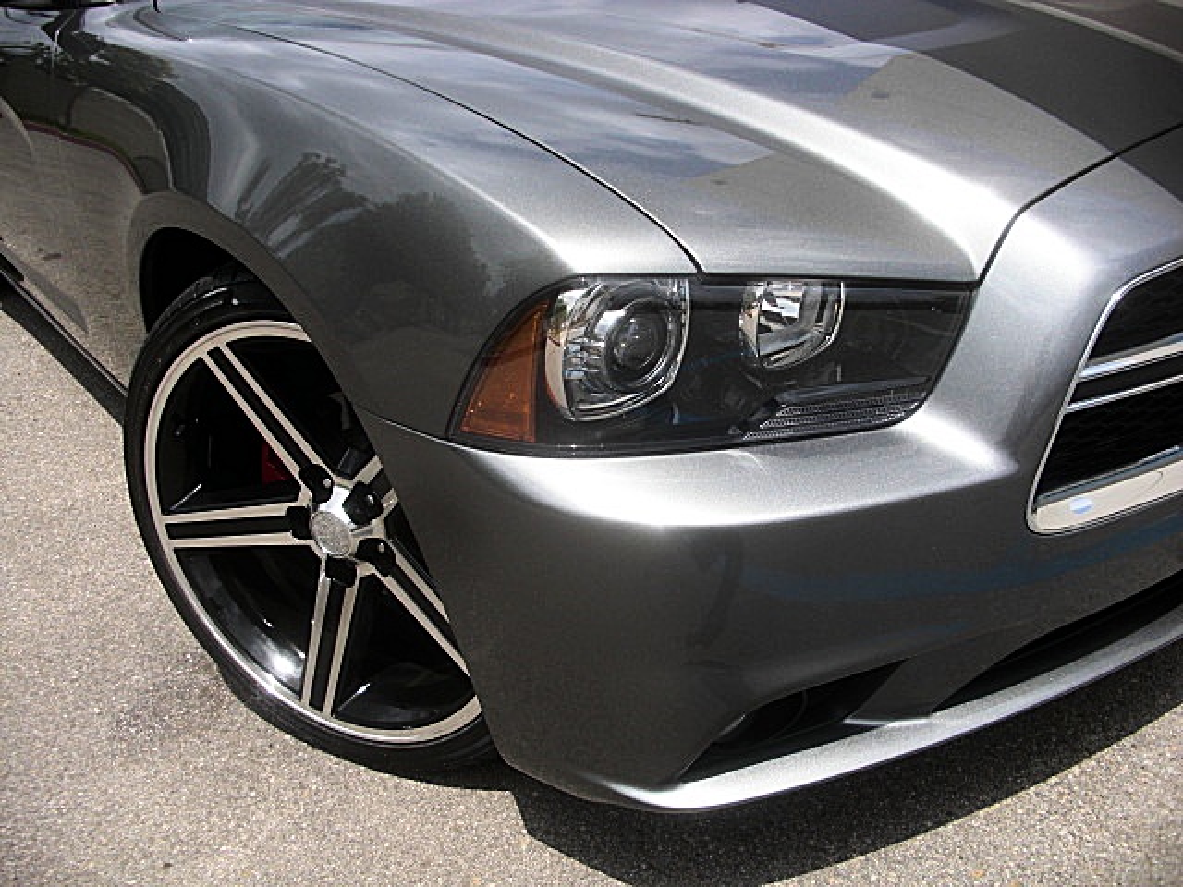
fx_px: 1230
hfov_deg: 51.4
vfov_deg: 39.7
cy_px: 444
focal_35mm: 36
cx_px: 592
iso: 50
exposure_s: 1/1000
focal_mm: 6.3
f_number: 2.8
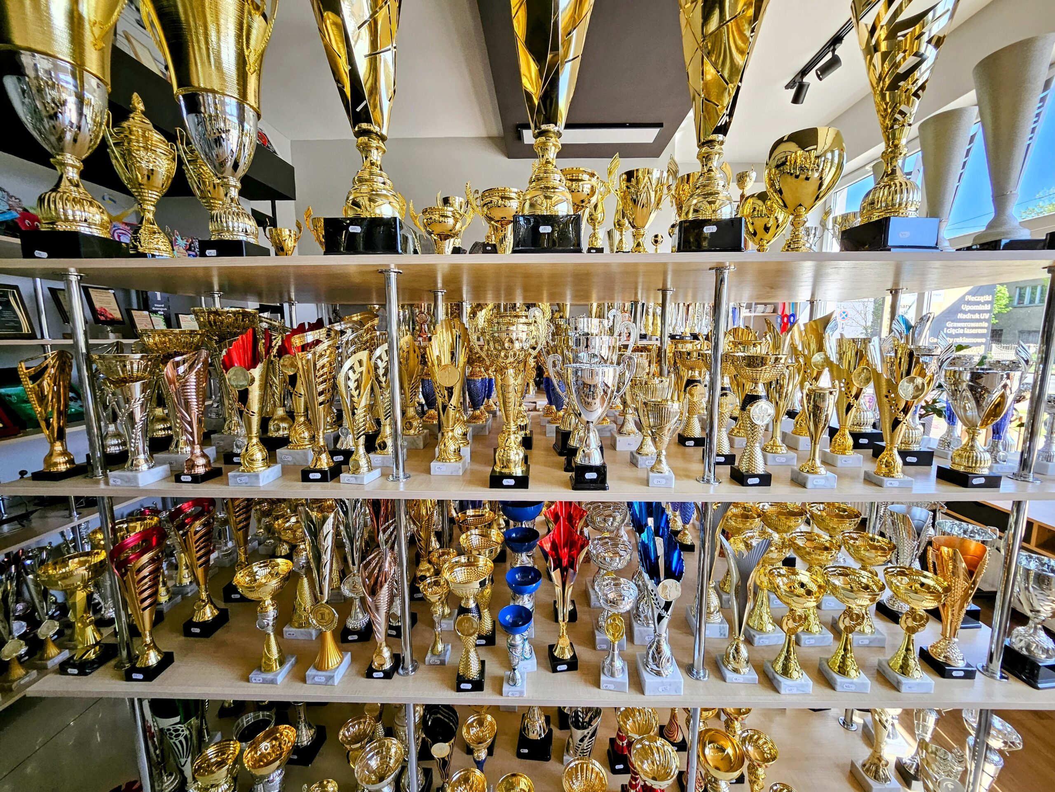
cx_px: 528
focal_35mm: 13
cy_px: 396
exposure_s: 1/100
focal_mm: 1.7
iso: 64
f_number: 2.2
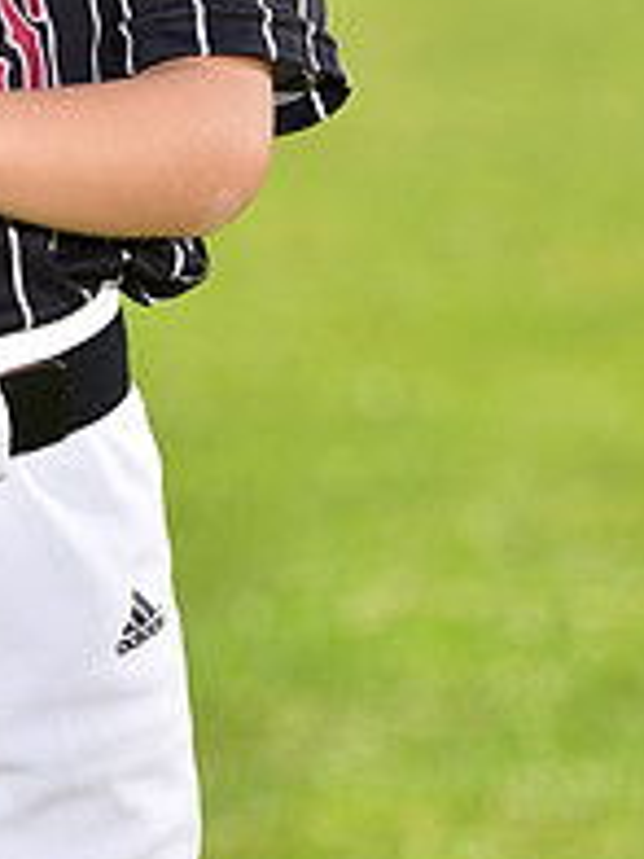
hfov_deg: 3.4
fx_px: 10964
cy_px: -259
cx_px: -156
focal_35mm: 442
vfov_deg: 4.5
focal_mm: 155
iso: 100
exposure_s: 1/250
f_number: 5.6
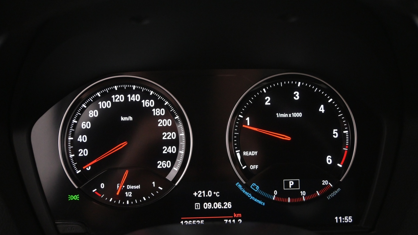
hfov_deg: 48.6
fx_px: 463
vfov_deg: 28.5
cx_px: 209
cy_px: 130
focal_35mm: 42
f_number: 4.5
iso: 2500
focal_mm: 26.5
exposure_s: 1/50
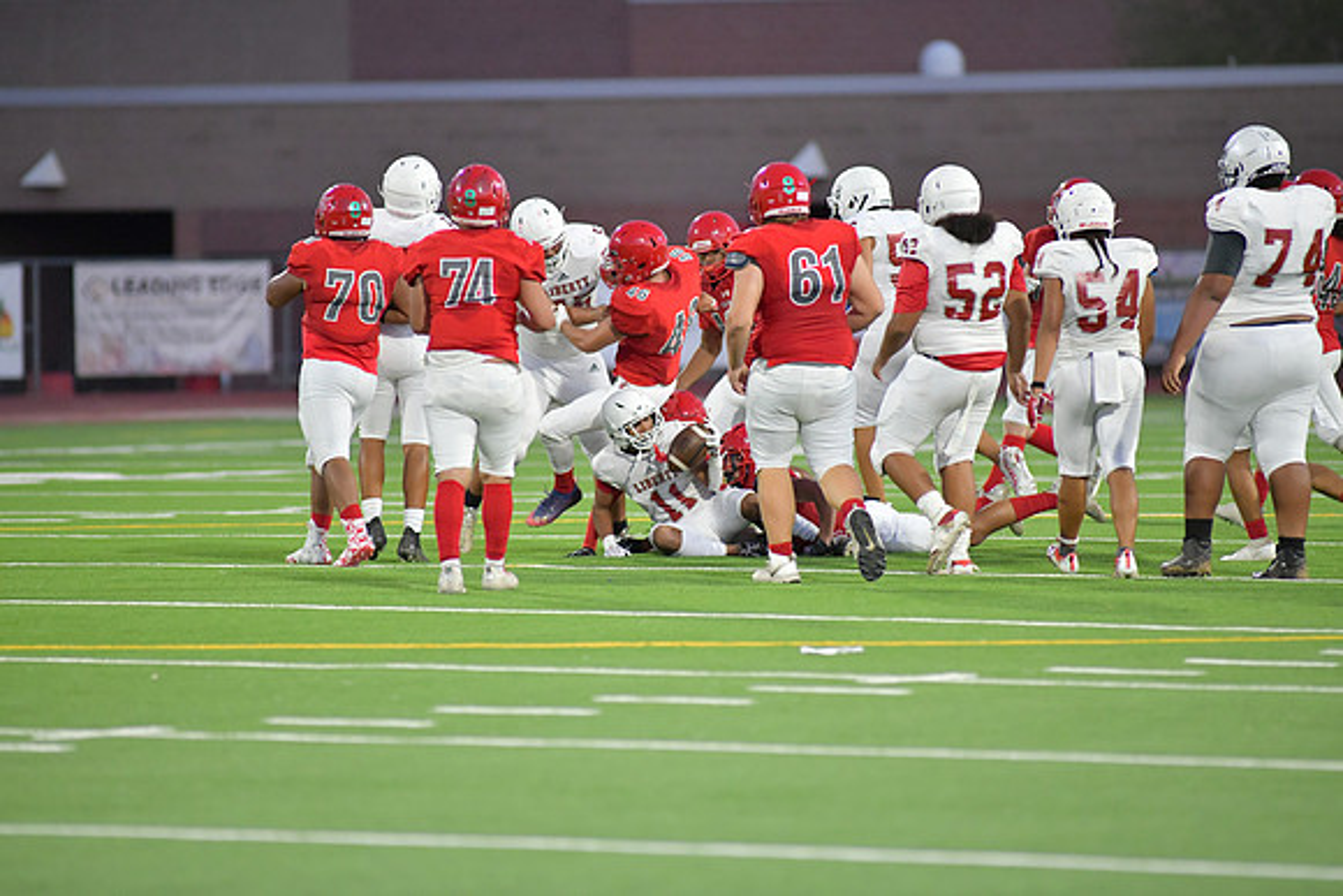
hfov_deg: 6.9
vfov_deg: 4.6
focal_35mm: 300
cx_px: 672
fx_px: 11194
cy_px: 448
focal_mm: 300
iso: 5600
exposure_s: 1/1250
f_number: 3.5
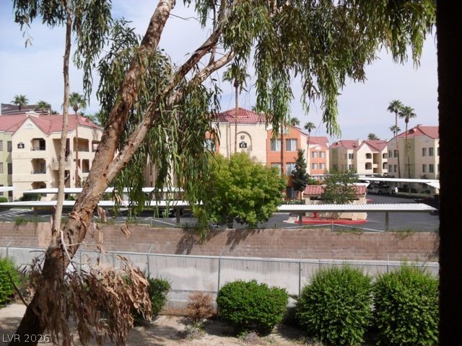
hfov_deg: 52.6
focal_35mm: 35
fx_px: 467
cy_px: 173
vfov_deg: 40.7
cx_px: 231
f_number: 7.6
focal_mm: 6.3
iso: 80
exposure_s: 1/250
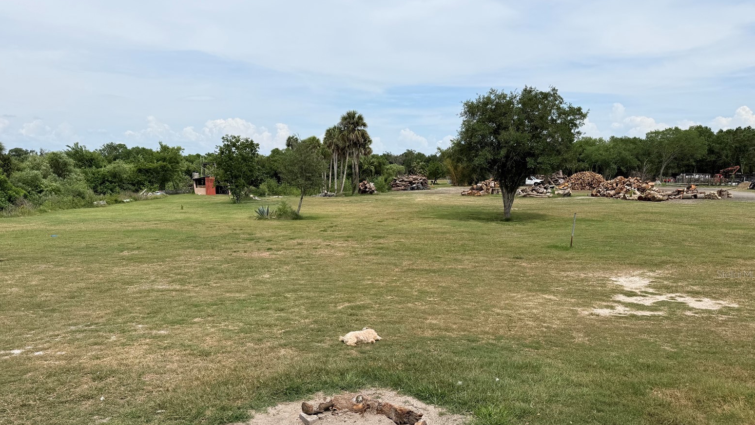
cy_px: 274
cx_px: 373
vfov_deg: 42.5
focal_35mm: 27
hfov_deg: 69.8
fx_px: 541
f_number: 1.78
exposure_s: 1/6711
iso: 80
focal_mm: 6.76
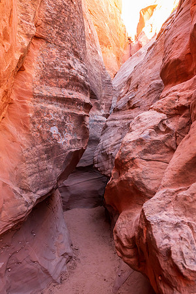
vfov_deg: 73.7
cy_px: 147
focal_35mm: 24
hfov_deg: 53.1
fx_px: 196
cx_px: 98
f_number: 9
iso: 5000
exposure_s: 1/200
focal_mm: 24
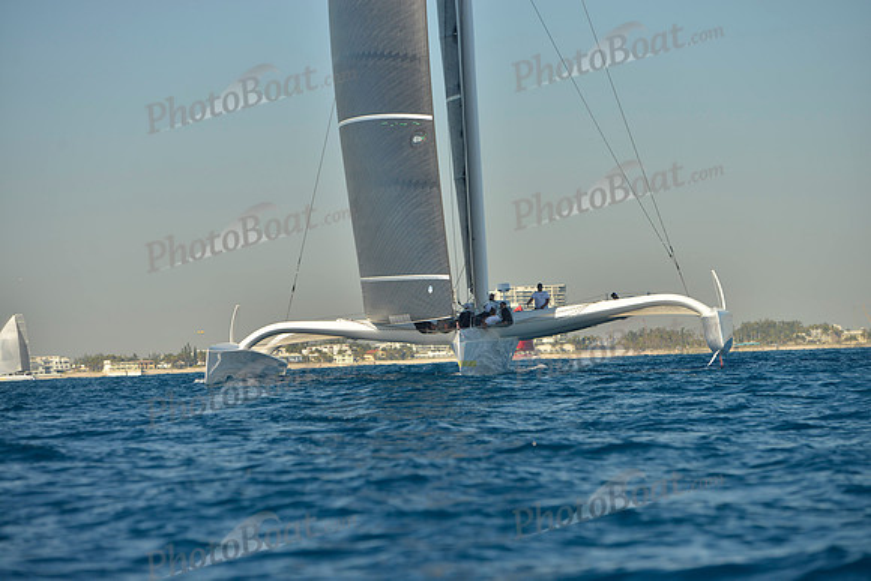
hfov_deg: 13.2
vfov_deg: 8.9
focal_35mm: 155
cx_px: 436
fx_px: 3751
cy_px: 290
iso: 200
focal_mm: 155
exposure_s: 1/640
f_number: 5.6
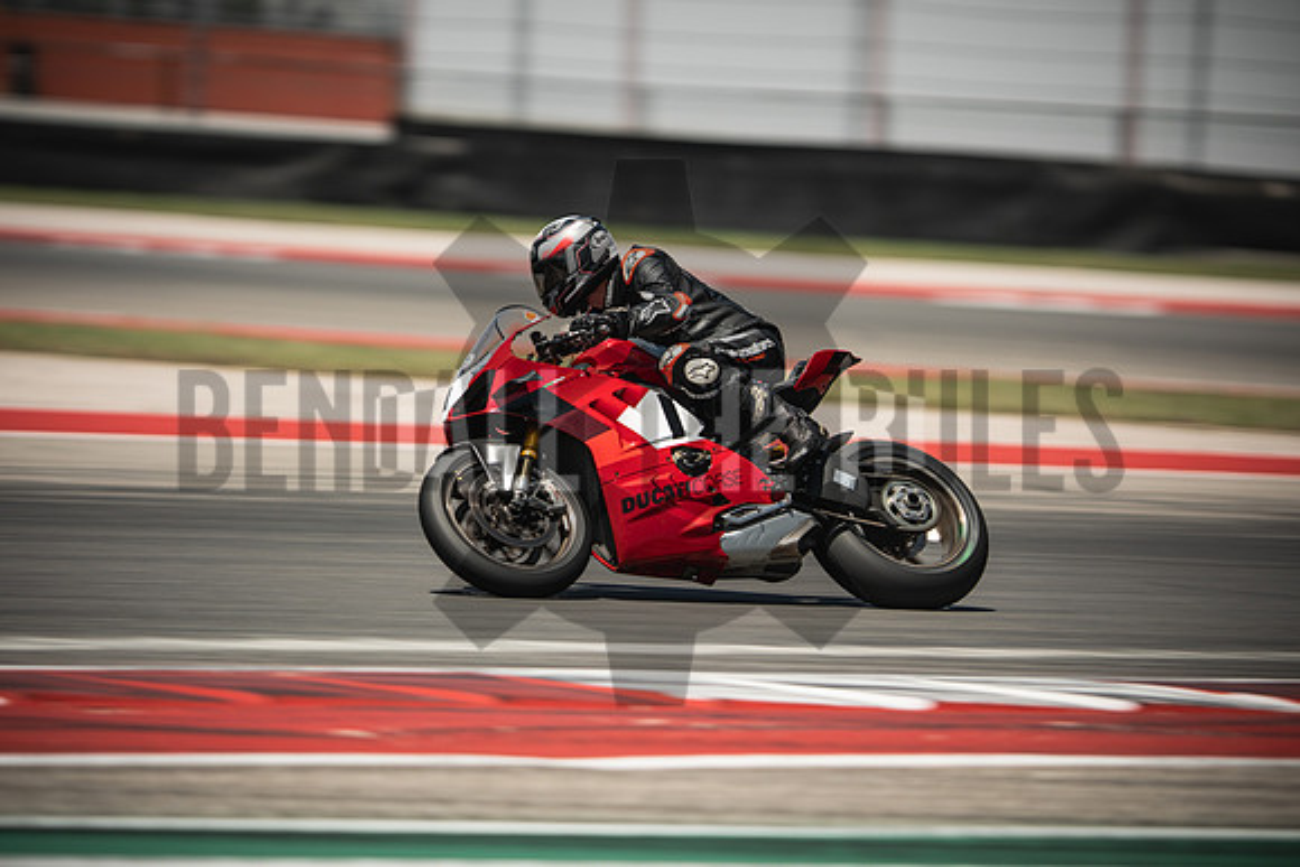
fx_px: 10835
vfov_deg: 4.6
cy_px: 434
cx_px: 650
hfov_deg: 6.9
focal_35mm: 300
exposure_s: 1/250
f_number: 2.2
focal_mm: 200
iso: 160
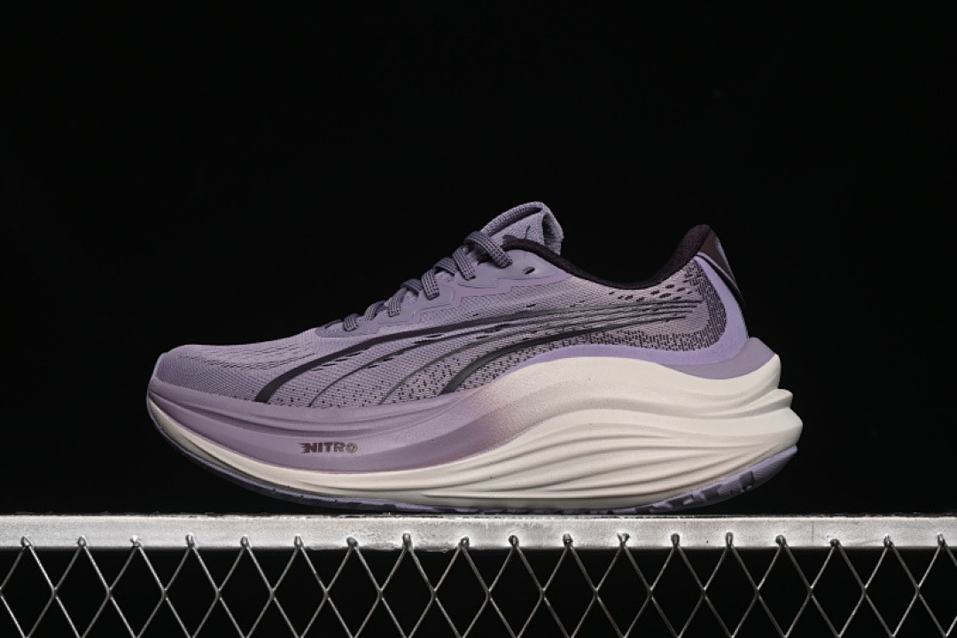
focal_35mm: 75
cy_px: 319
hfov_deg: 27.0
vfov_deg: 18.2
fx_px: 1994
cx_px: 478
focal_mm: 50
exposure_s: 1/50
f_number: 6.3
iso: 160
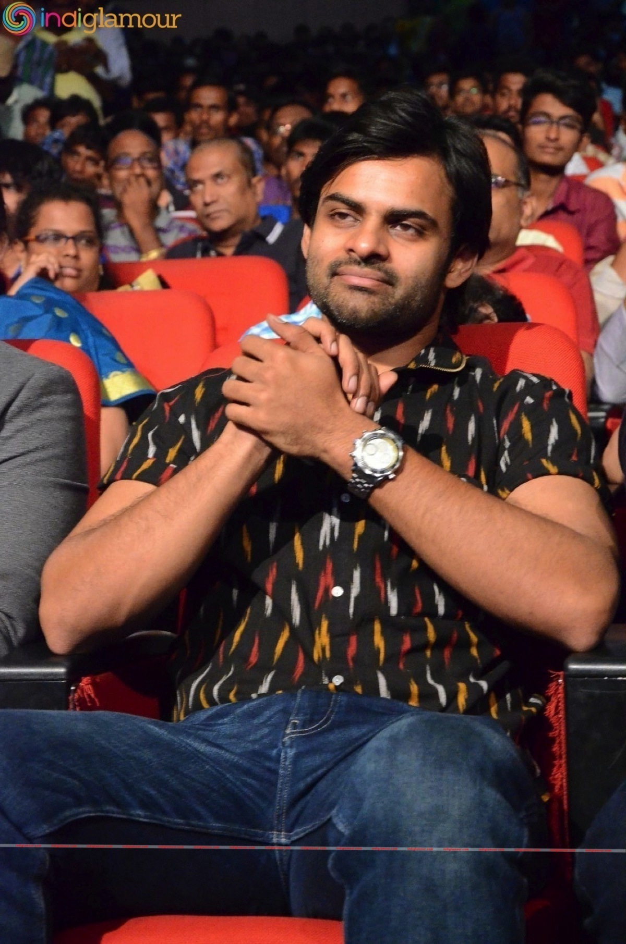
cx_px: 313
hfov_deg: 14.6
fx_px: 2436
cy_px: 472
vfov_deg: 21.9
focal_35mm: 93
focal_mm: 62
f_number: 5.6
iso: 8000
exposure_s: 1/100
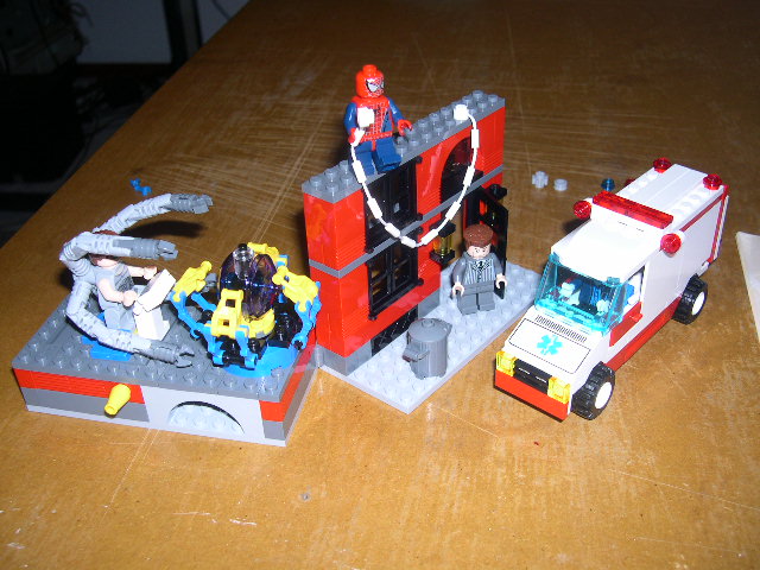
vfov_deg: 37.7
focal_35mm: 38
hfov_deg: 49.0
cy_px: 285
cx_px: 380
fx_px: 834
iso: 100
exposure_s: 1/60
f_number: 2.8
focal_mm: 8
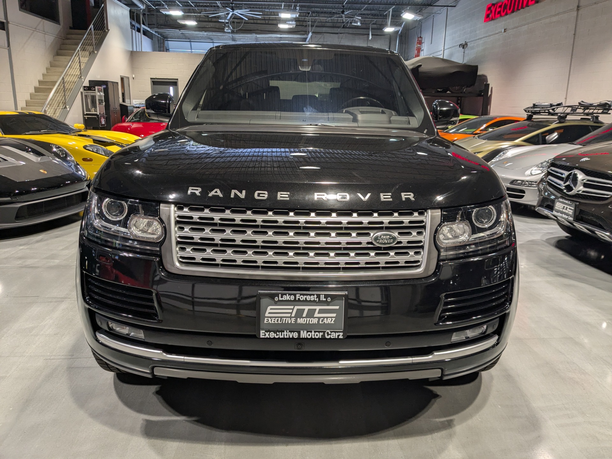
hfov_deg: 65.3
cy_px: 230
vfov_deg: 51.4
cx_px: 306
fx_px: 477
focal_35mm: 27
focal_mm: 4.38
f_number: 1.73
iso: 107
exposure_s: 1/120
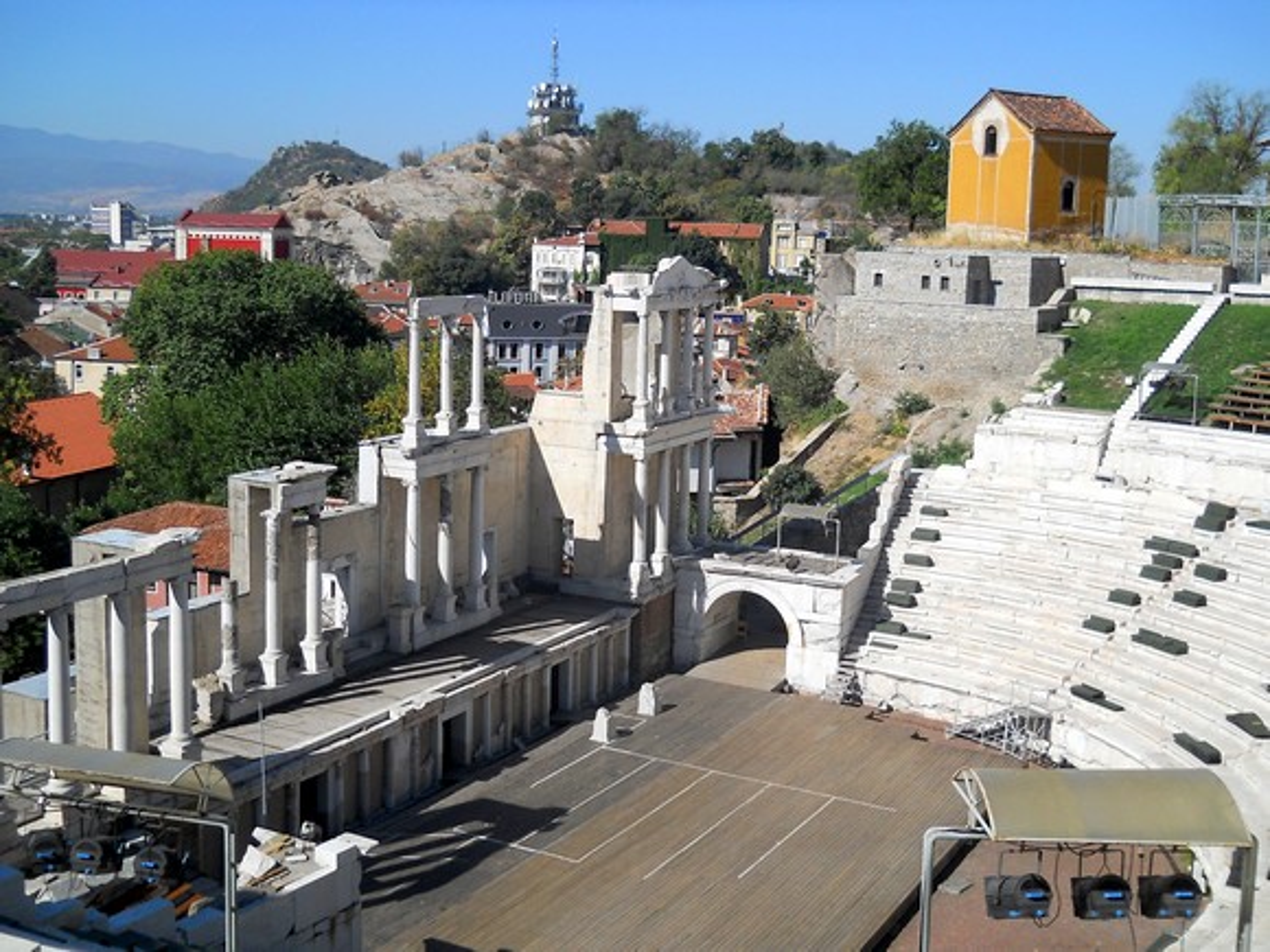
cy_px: 476
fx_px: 1504
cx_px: 635
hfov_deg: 45.8
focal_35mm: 41
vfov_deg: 35.1
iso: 80
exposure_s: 1/500
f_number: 5.5
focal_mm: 6.72
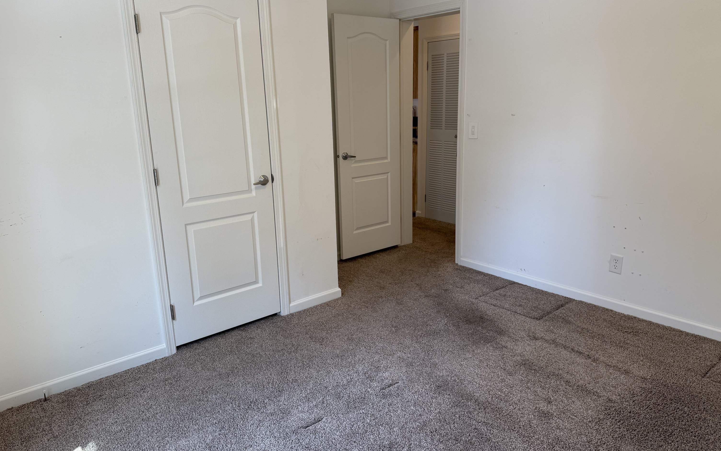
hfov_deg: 70.4
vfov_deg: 47.6
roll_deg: +1.6
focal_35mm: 26
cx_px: 360
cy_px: 214
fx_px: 511
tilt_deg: -11.6
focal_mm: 6.76
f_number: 1.78
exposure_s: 1/120
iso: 80
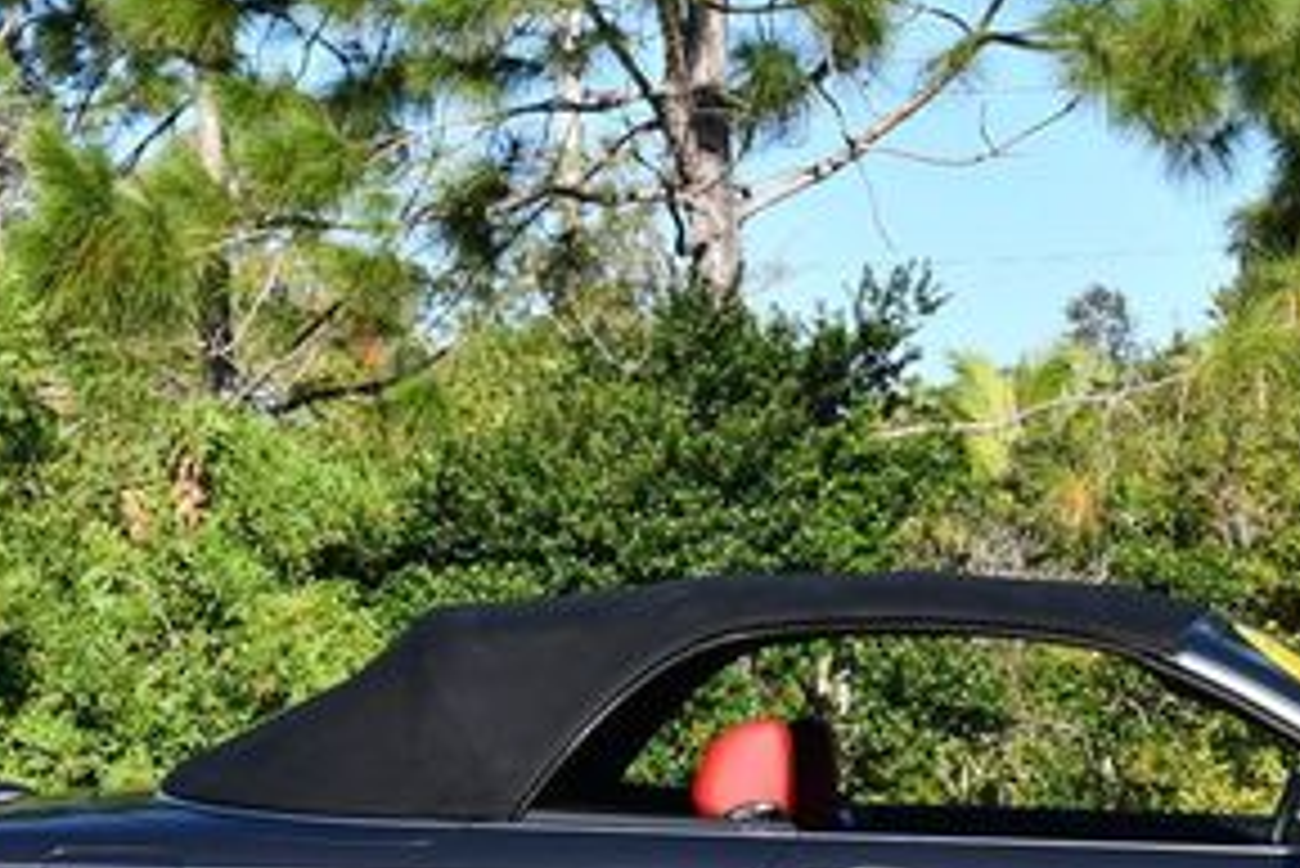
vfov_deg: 8.8
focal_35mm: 155
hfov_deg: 13.2
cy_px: 751
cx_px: 1084
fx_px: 5600
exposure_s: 1/250
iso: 140
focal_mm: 35
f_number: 8
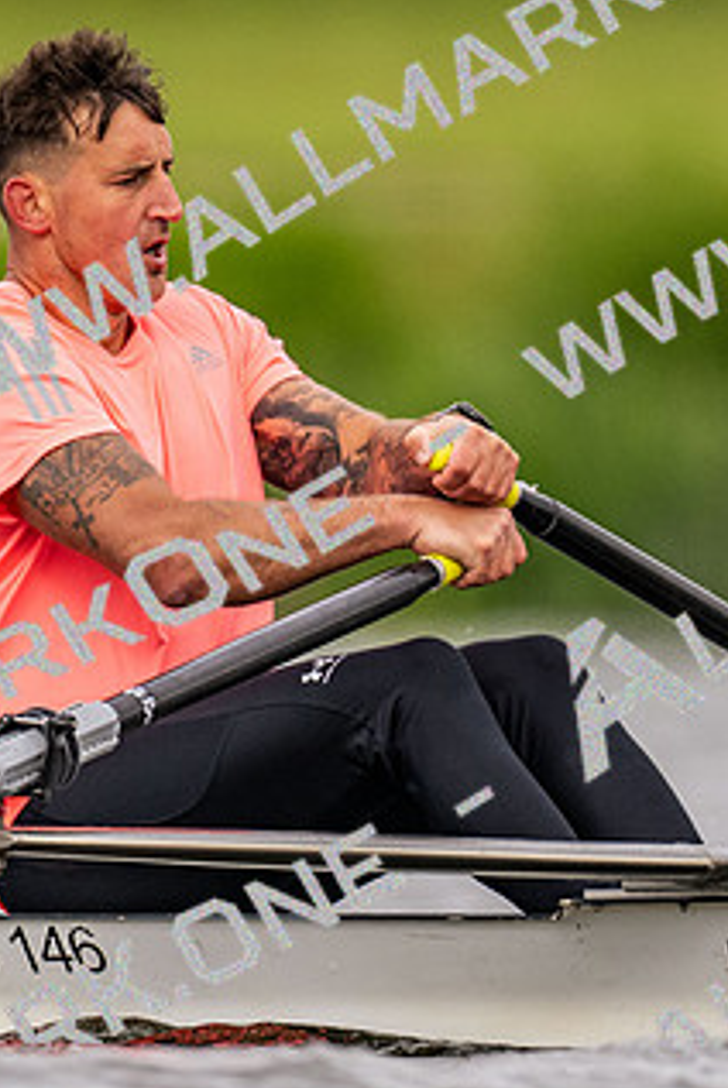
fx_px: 49756
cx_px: 271
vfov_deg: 1.3
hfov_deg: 0.8
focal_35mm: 1644
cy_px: 456
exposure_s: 1/2500
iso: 720
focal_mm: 600
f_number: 4
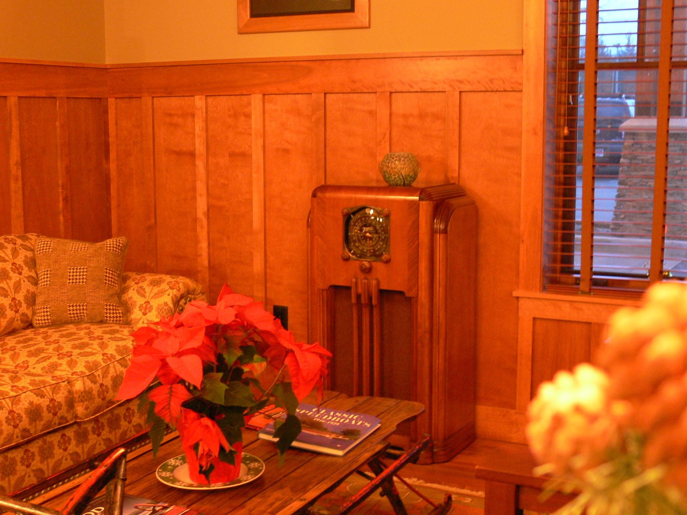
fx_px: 972
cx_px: 344
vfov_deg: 29.7
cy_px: 258
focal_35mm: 49
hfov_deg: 38.9
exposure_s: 1/1.6
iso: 200
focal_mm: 9.2
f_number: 3.2
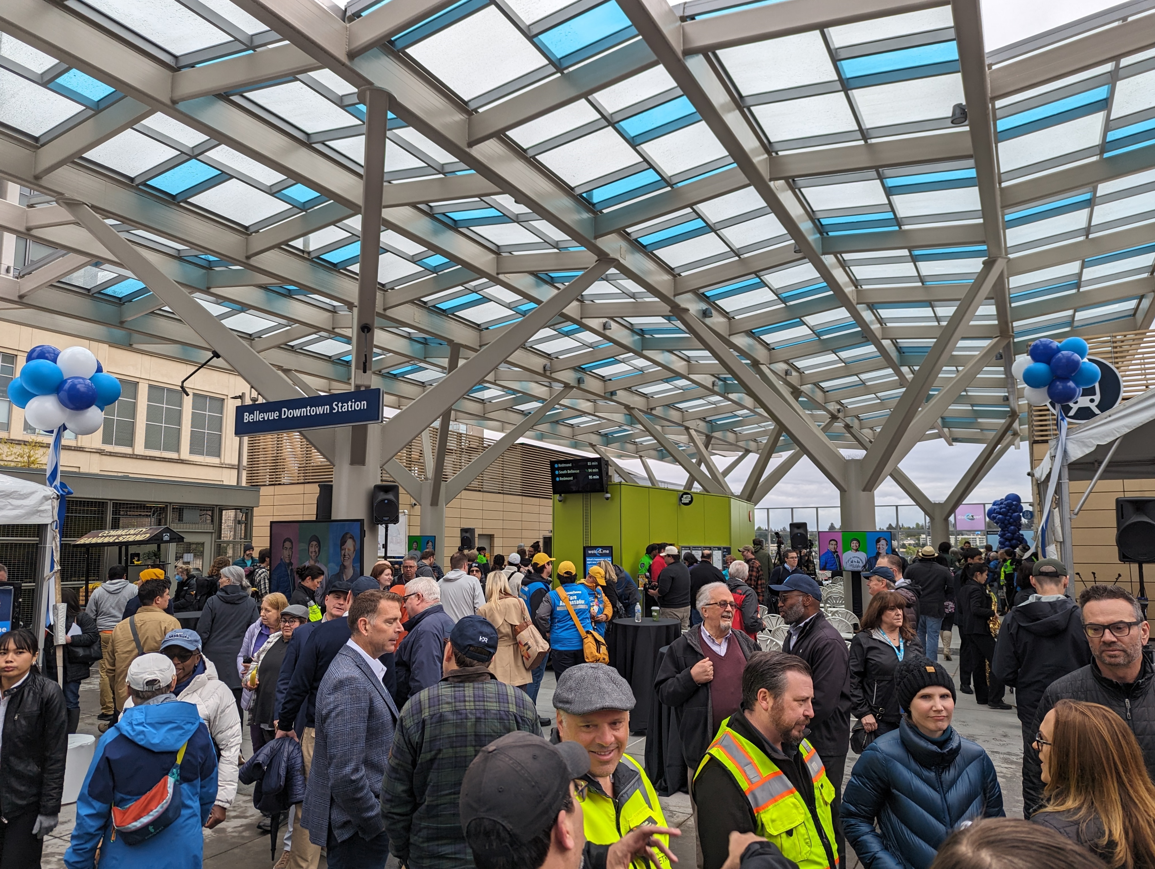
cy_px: 434
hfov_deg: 71.5
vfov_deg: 56.9
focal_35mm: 24
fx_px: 802
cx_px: 578
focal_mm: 6.81
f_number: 1.85
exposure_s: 1/369
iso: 34
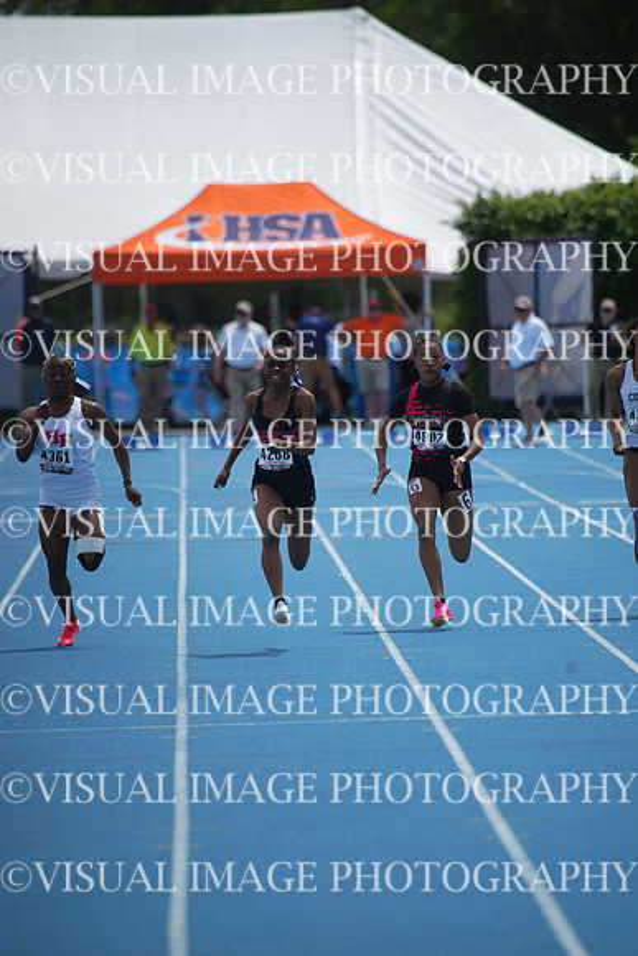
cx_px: 319
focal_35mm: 400
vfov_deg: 5.2
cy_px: 478
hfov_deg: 3.4
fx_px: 10626
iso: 320
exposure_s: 1/2000
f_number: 5.6
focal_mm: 400
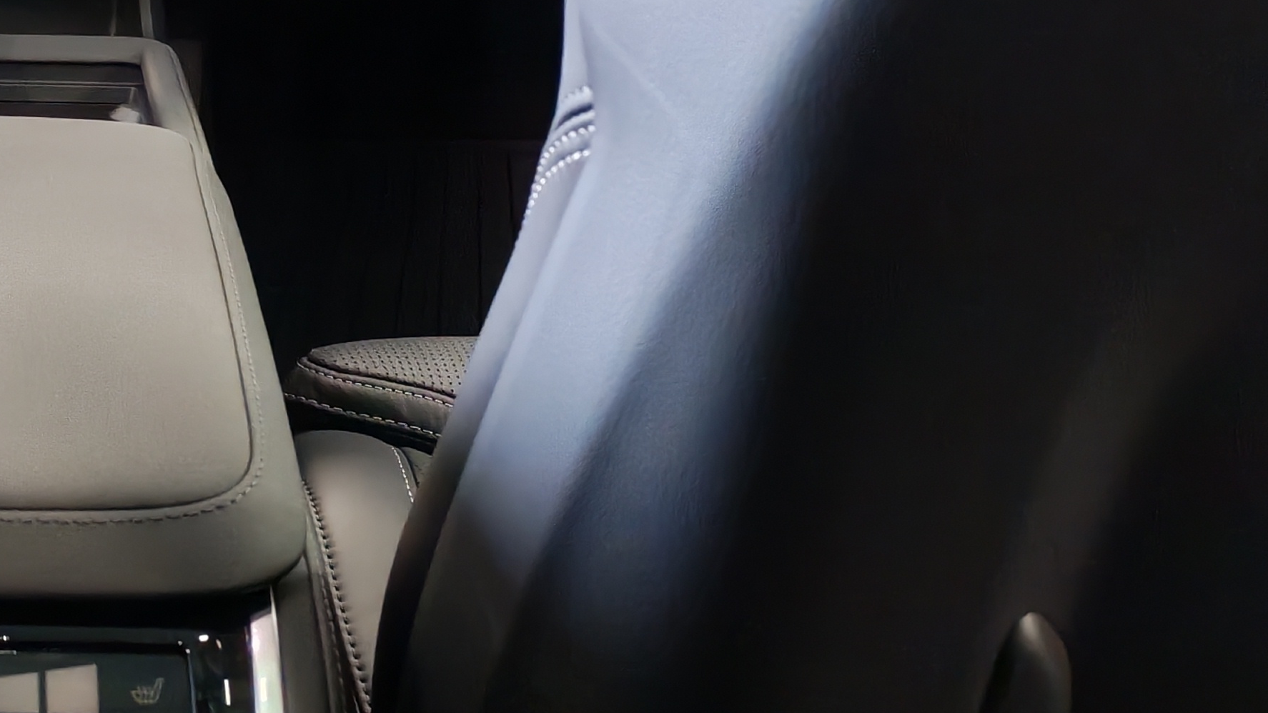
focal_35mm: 78
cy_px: 108
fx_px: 2623
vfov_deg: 15.4
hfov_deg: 25.6
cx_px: -41
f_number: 1.9
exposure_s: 1/100
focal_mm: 6.12
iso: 1250
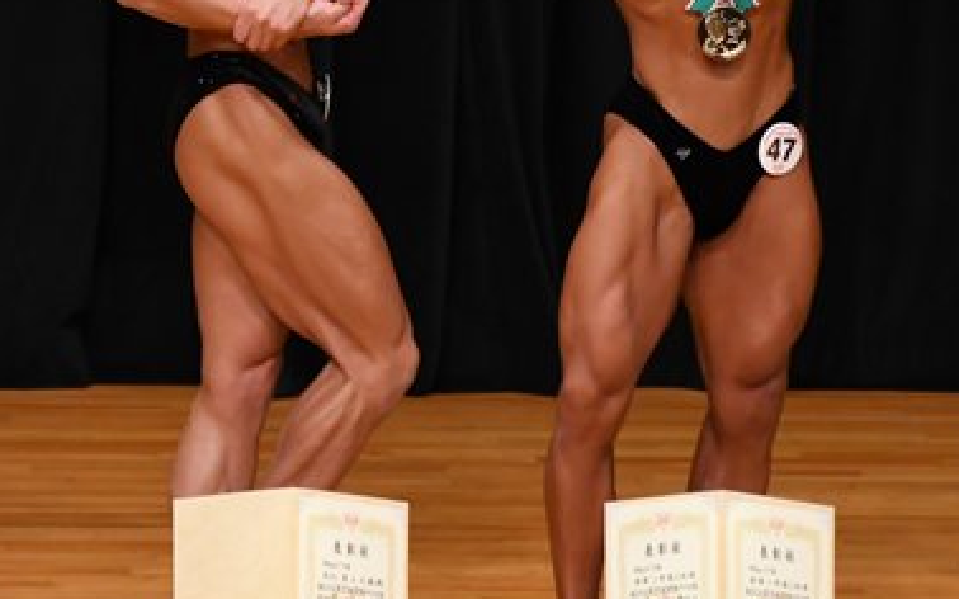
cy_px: 28
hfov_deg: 3.4
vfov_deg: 2.1
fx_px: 16382
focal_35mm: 627
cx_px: 227
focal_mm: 200
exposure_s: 1/400
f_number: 5.6
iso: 2500
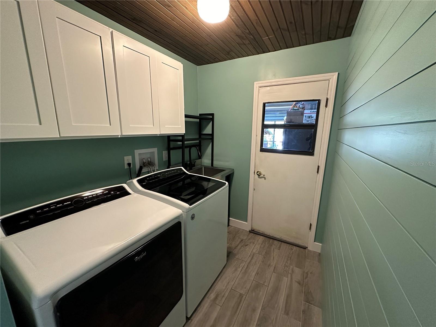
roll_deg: -0.4
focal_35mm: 14
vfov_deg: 85.7
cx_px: 218
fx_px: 176
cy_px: 164
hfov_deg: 102.1
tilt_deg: -10.9
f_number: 2.2
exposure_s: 1/60
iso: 500
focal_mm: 2.22
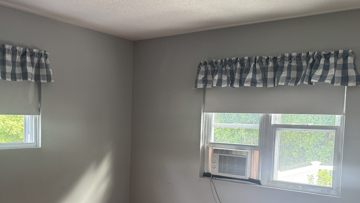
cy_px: 144
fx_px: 382
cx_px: 144
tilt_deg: -4.3
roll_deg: -1.6
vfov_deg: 29.4
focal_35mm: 40
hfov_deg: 50.1
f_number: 1.78
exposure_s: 1/60
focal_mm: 6.76
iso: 200
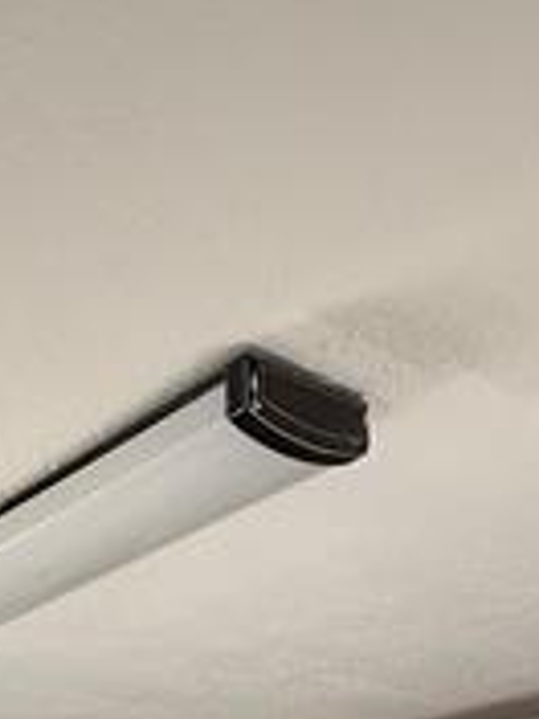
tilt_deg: -3.2
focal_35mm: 61
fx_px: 1266
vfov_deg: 23.5
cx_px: -229
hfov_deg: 21.0
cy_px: 1148
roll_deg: -0.2
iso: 100
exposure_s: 1/99
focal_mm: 2.22
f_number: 2.2
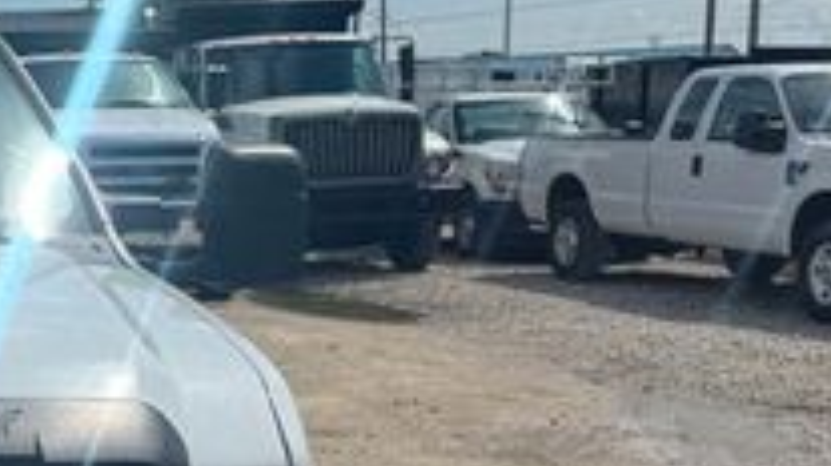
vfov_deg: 14.8
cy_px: 366
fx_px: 1783
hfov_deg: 22.4
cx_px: -353
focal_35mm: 81
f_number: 1.78
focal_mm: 6.76
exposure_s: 1/10309
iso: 80
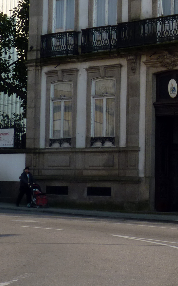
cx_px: 262
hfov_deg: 12.1
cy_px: 37
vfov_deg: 19.9
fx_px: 800
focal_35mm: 103
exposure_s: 1/250
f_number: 5.6
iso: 80
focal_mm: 6.2
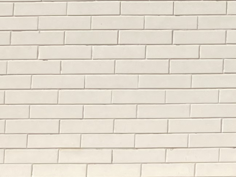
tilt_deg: +6.1
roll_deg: -0.7
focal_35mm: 174
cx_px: 669
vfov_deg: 7.8
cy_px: 459
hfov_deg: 9.4
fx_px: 1186
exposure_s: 1/2667
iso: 20
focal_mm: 3.99
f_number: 1.8
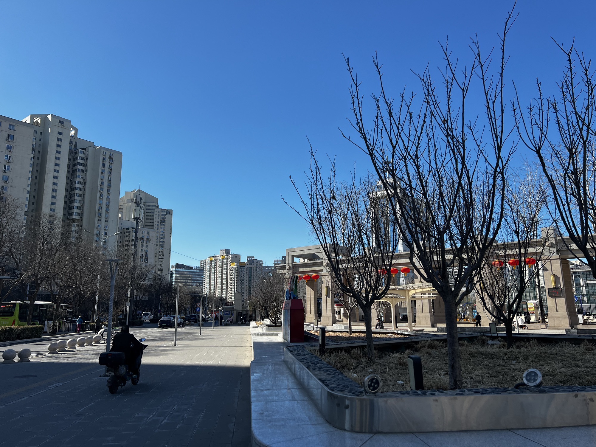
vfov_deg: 53.1
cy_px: 224
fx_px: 448
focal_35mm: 26
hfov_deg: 67.3
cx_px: 298
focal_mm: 5.7
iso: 50
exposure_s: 1/3257
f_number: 1.5
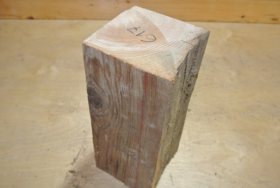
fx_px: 280
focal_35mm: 36
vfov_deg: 37.0
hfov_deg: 53.1
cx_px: 144
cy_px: 94
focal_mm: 13.1
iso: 180
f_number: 4
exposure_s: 1/60
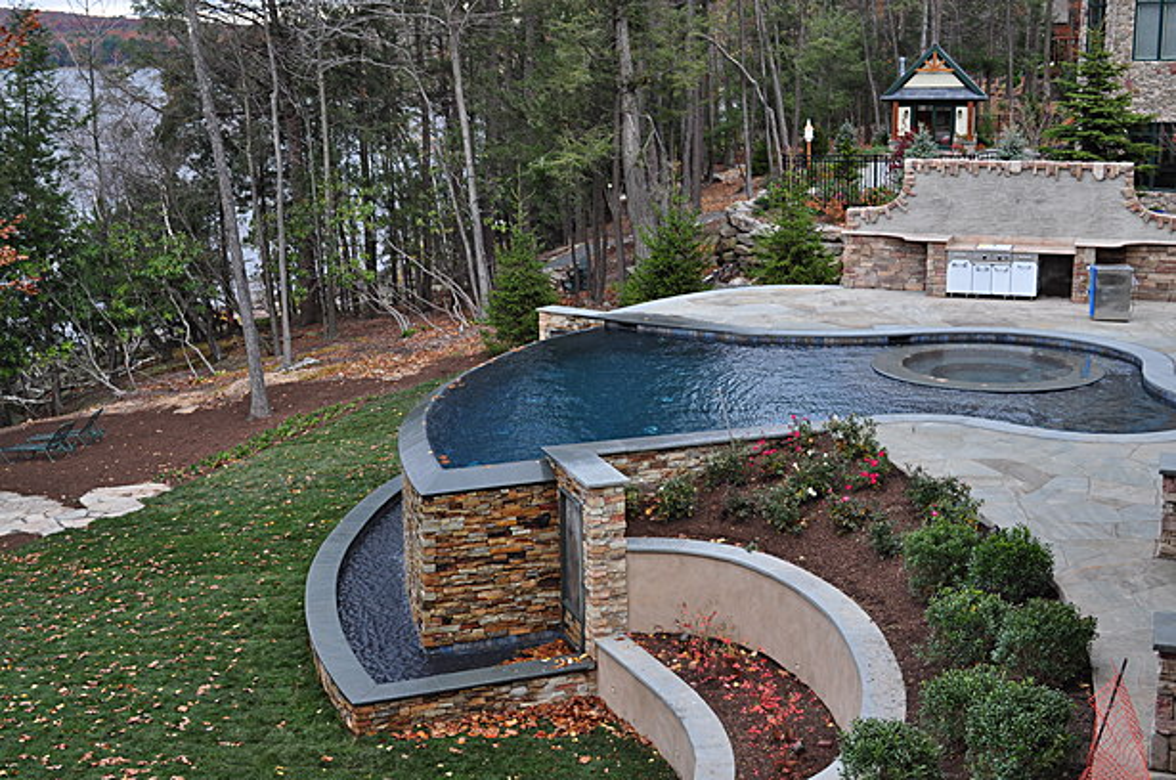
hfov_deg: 43.7
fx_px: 1468
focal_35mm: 45
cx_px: 588
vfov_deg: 29.8
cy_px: 390
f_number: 9
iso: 200
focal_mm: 30
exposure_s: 1/100
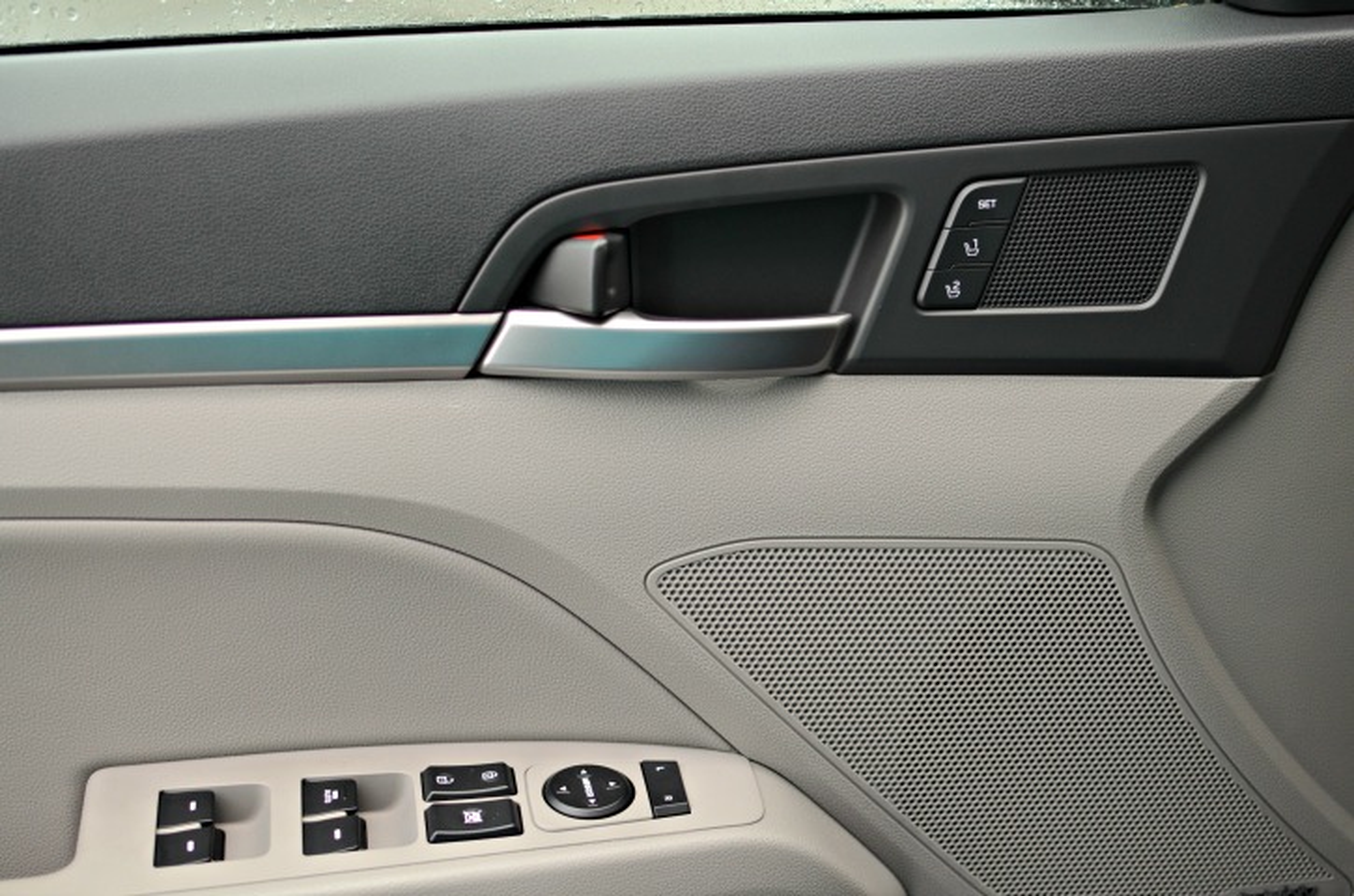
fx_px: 1970
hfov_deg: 37.9
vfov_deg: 25.6
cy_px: 448
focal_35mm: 52
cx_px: 677
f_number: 2.8
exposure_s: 1/160
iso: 500
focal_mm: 35
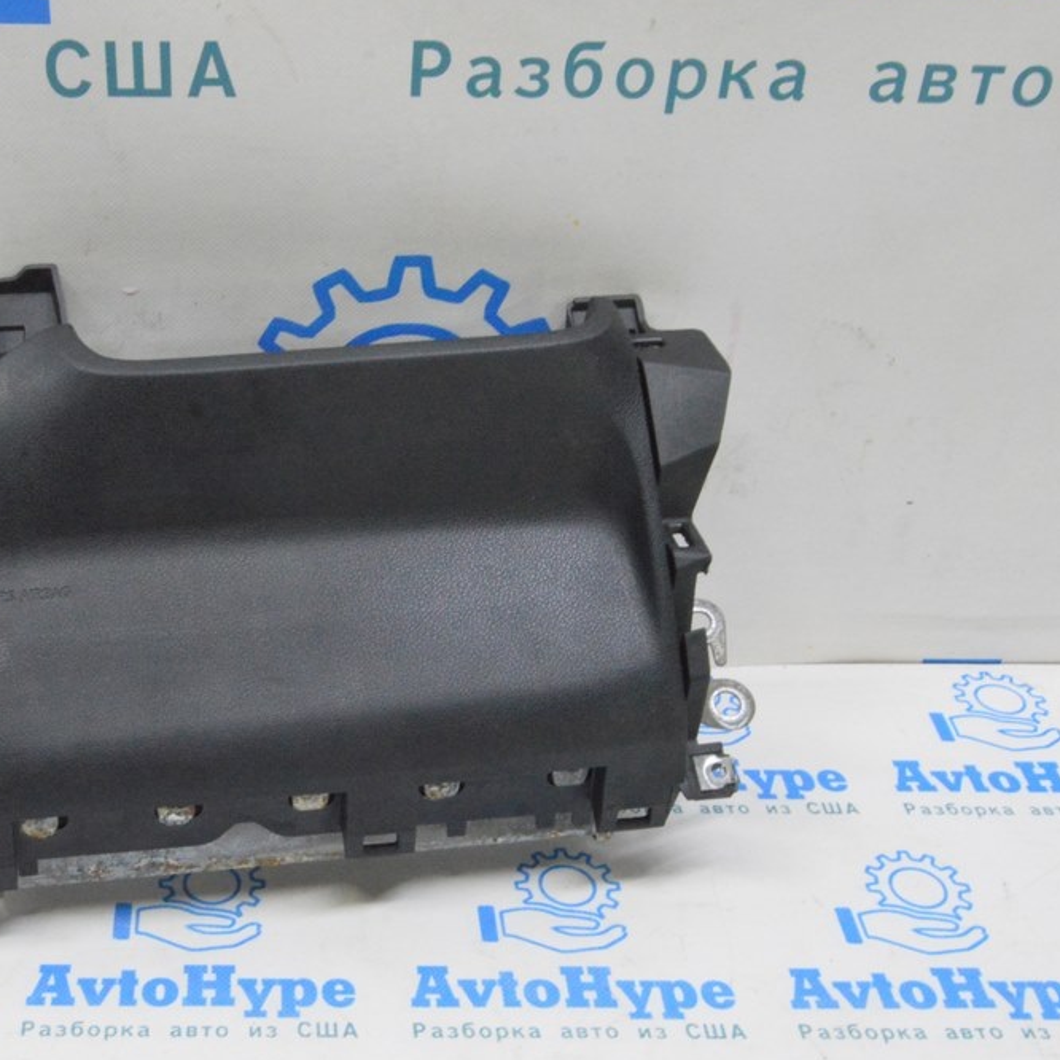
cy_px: 526
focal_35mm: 47
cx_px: 280
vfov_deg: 36.1
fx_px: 1628
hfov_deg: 35.4
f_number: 20
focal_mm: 24
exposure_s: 1/20
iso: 6400
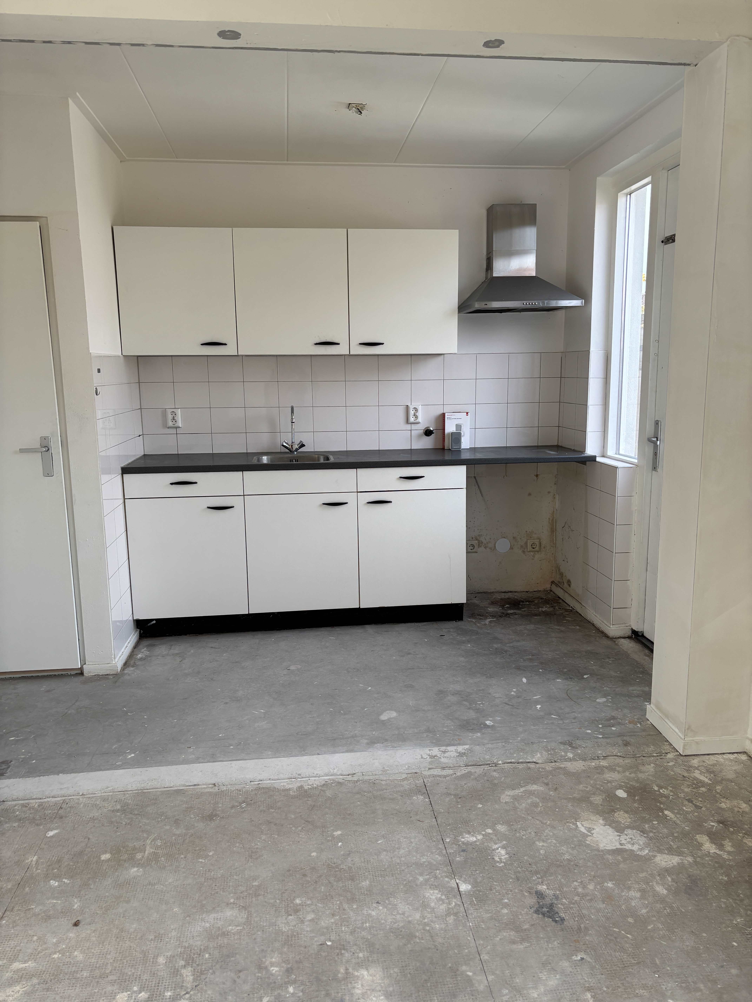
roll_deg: +0.5
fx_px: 753
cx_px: 376
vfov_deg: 67.3
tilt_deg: -10.4
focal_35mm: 26
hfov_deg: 53.1
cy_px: 501
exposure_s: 1/221
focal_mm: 5.96
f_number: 1.6
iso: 40
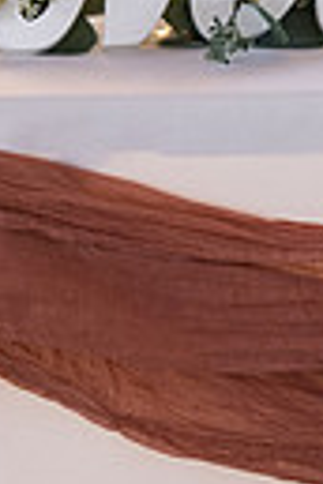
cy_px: 1
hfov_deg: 5.3
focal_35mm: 256
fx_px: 3445
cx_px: 579
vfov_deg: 8.0
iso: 640
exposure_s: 1/320
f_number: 4
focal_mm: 50
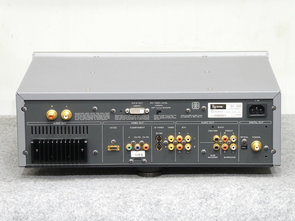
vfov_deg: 9.8
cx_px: 148
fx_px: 1287
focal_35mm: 151
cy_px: 110
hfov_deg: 13.1
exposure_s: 1/5
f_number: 5.4
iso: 200
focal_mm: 27.1
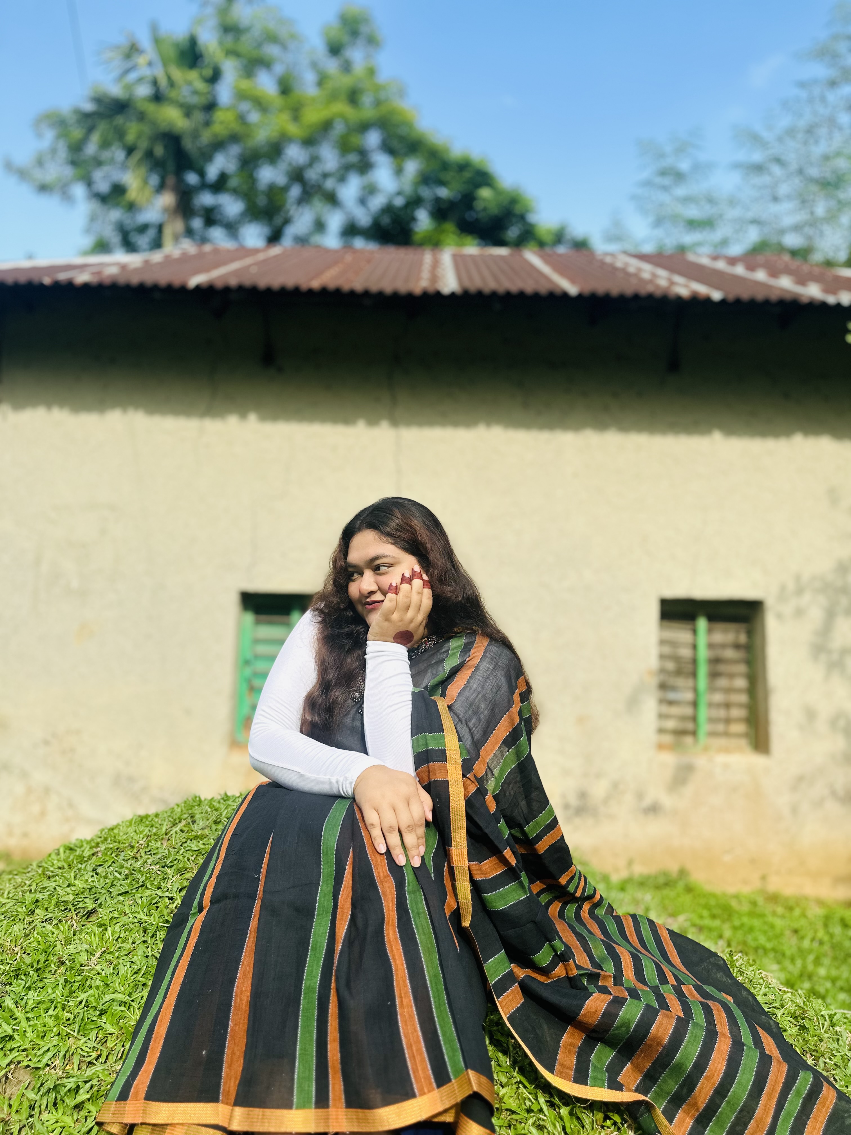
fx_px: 787
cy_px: 568
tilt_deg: +6.2
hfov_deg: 56.8
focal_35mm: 24
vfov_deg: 71.6
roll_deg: -0.5
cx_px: 426
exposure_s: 1/2469
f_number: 1.78
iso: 80
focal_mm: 6.86
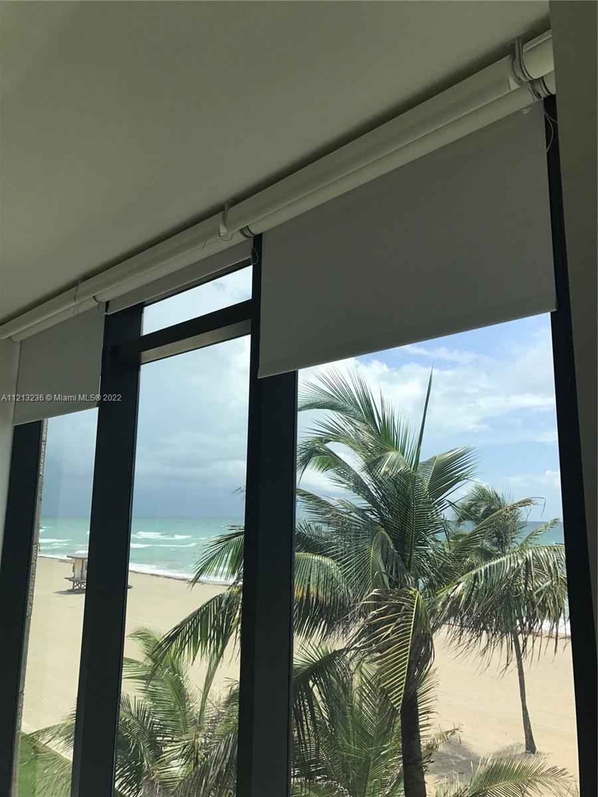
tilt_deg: +11.7
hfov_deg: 49.7
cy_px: 398
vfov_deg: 63.4
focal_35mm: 28
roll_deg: -1.1
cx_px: 299
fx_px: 645
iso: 20
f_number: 1.8
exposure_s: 1/939
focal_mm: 3.99
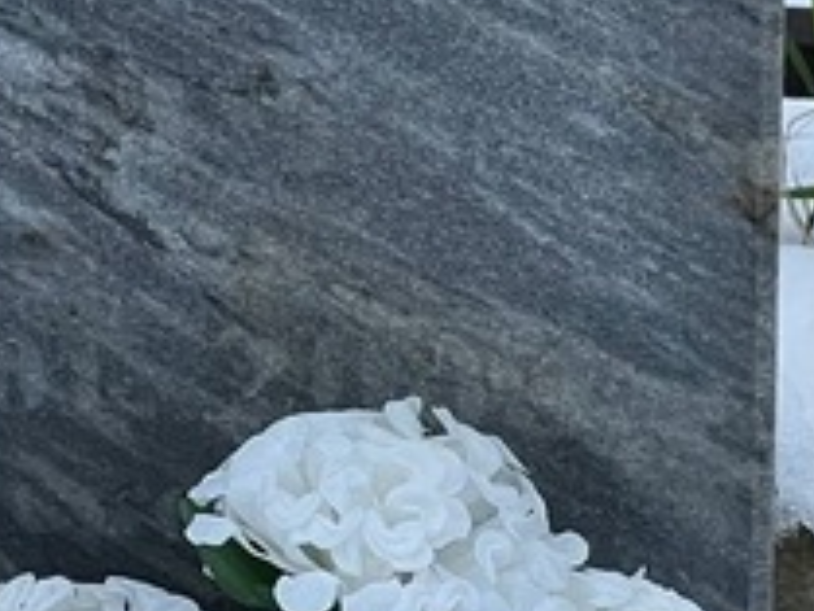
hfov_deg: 6.6
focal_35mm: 295
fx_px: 6941
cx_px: -370
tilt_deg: -33.5
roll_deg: +4.4
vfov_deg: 5.0
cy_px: -163
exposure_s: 1/78
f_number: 2.8
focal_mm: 9
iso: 200
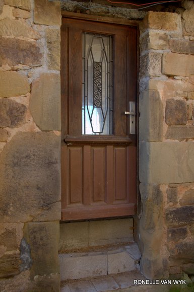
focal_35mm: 36
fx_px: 292
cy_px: 146
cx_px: 97
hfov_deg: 36.8
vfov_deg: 53.2
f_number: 7.1
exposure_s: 1/125
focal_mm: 24
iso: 400
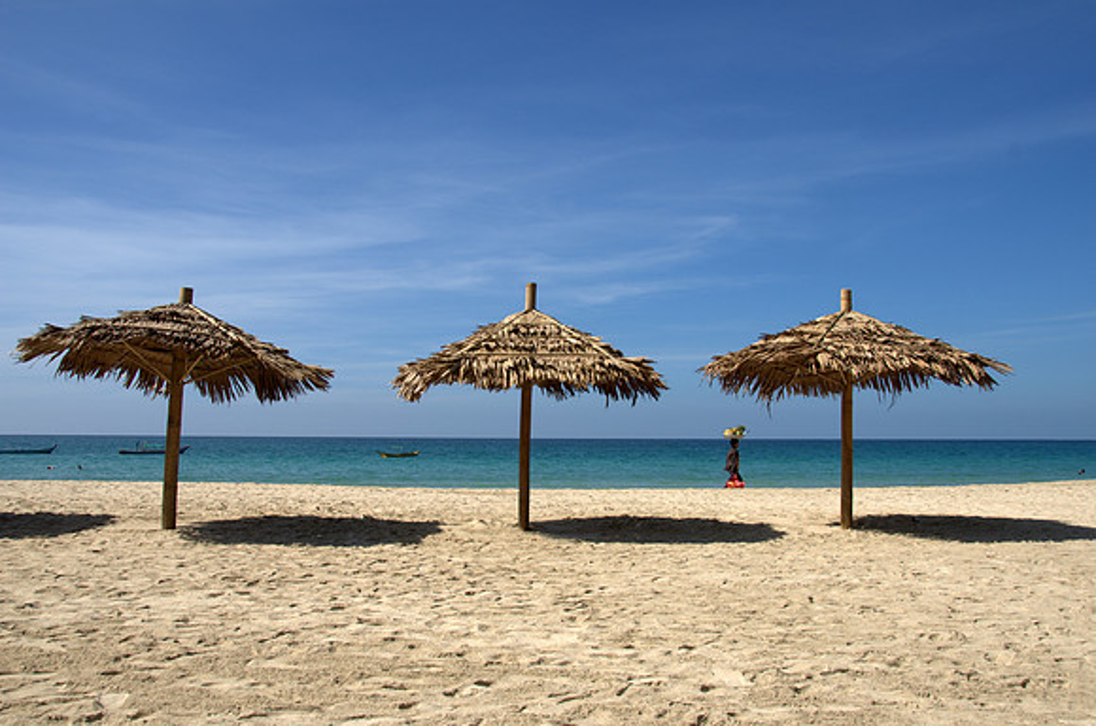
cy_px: 363
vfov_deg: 39.8
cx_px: 548
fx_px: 1002
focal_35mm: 33
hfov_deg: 57.3
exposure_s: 1/250
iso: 100
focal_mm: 22
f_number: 8
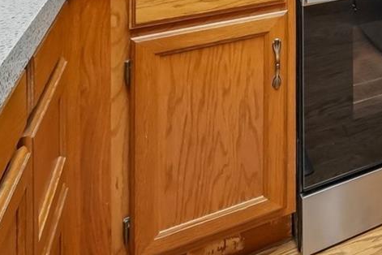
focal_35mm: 51
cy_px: -176
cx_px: 608
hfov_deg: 25.7
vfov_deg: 20.5
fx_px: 541
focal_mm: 10
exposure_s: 1/8
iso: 800
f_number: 8
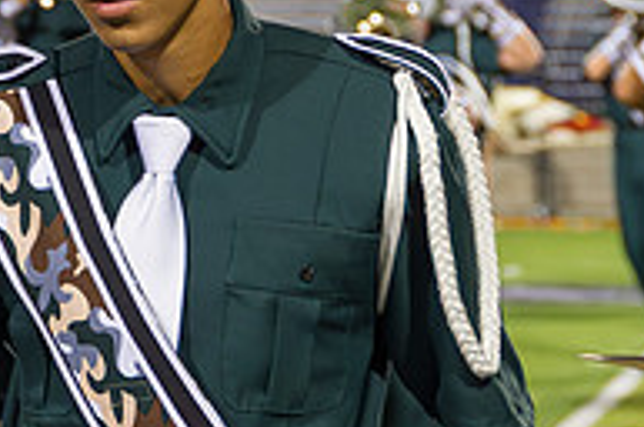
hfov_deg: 6.9
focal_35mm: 297
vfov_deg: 4.6
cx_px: 164
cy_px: 203
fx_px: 5304
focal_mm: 95
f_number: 5.6
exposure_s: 1/160
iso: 2800
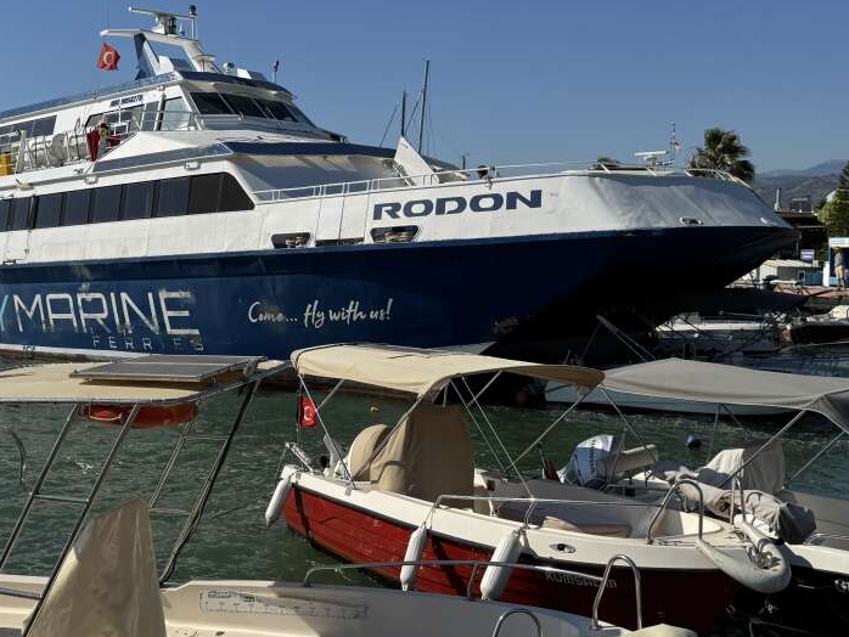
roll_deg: -0.5
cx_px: 325
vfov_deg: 32.9
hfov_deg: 42.6
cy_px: 286
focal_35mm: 44
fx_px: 1080
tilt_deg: -2.1
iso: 80
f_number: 1.78
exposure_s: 1/7937
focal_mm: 6.76
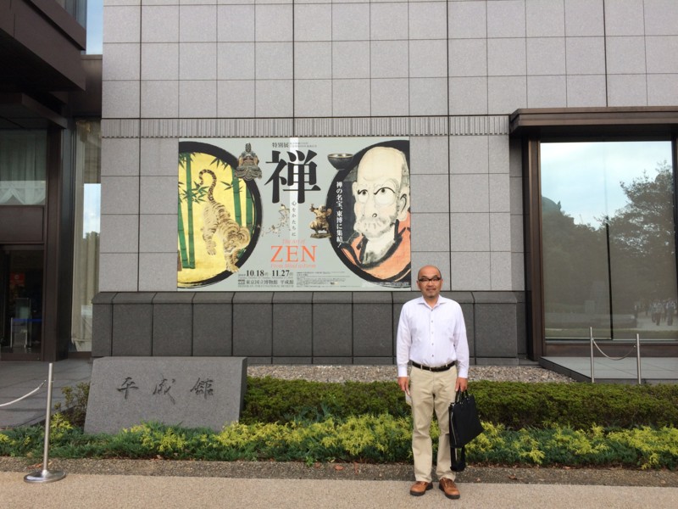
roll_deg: -0.3
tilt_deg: +0.1
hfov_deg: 61.7
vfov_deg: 48.2
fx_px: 568
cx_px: 339
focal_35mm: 29
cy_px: 254
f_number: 2.2
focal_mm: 4.15
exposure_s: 1/199
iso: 32
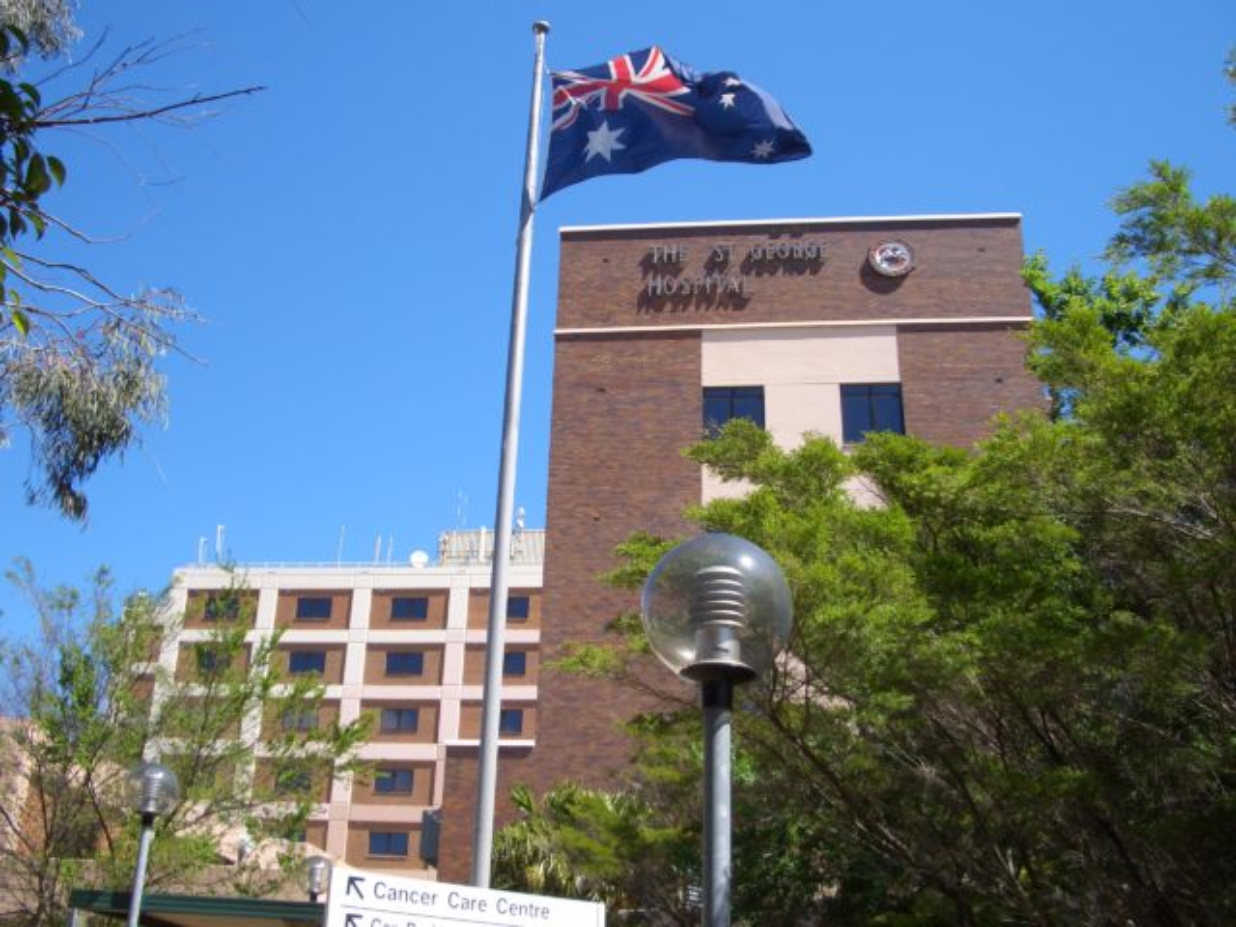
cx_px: 618
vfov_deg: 40.7
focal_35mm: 35
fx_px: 1250
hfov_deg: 52.6
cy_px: 464
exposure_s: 1/320
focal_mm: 5.8
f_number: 4.3
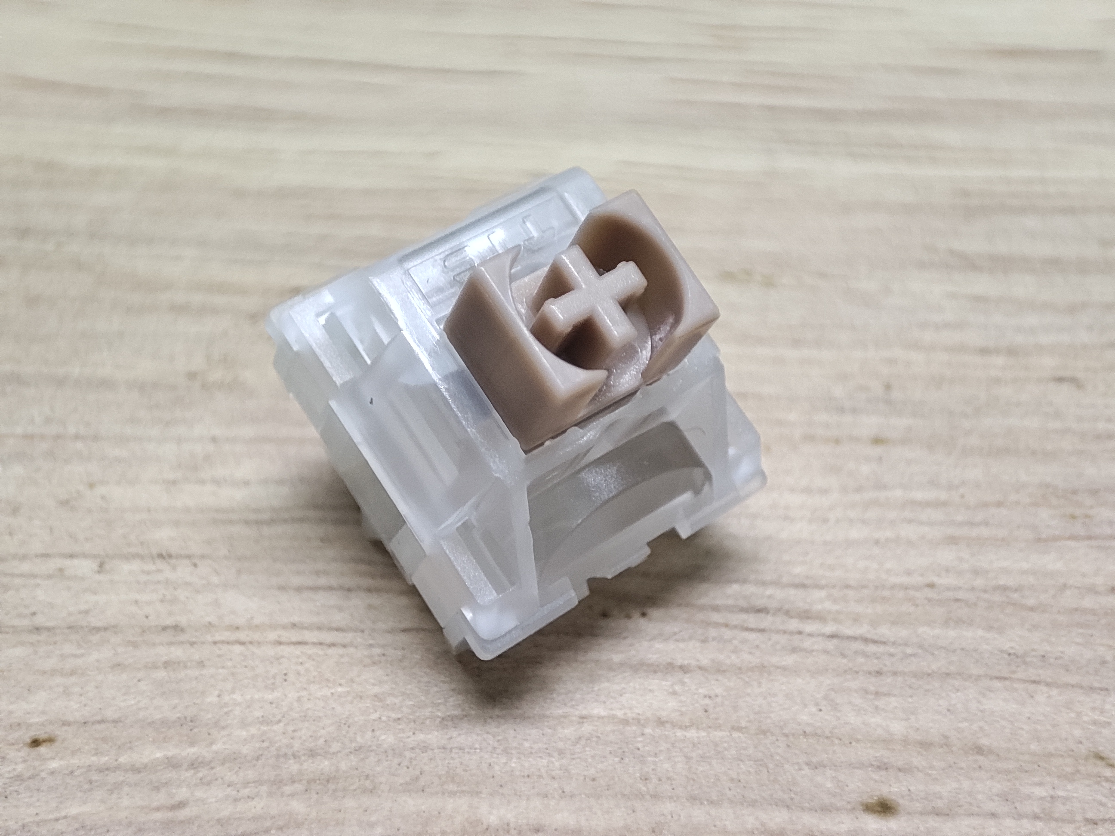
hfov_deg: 39.7
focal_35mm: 48
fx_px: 1546
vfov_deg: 30.3
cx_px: 558
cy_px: 418
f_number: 2.4
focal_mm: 4.03
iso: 125
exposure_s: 1/50
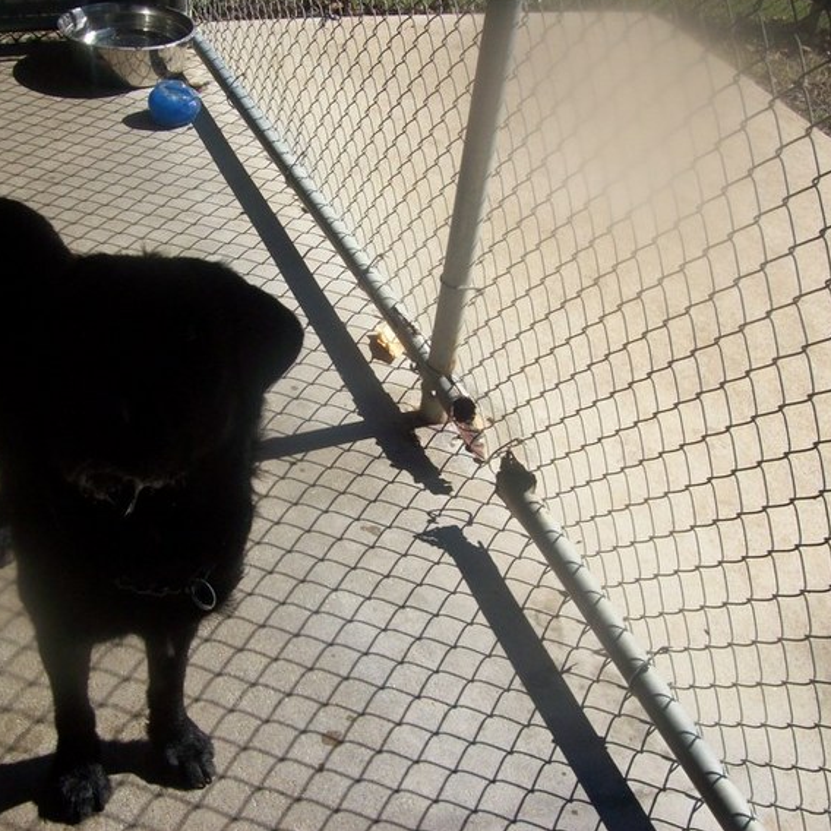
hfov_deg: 39.1
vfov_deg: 39.2
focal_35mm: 43
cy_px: 413
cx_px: 366
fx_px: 1168
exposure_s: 1/499
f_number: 4.8
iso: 80
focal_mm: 6
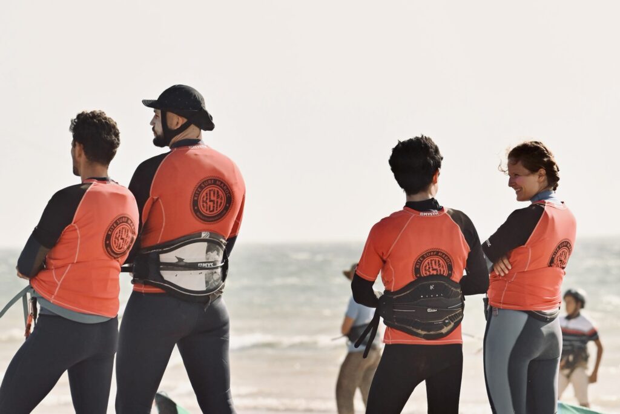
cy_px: 207
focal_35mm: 200
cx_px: 310
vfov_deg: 6.9
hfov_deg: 10.3
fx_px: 3445
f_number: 5.6
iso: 200
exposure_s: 1/1000
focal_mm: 200
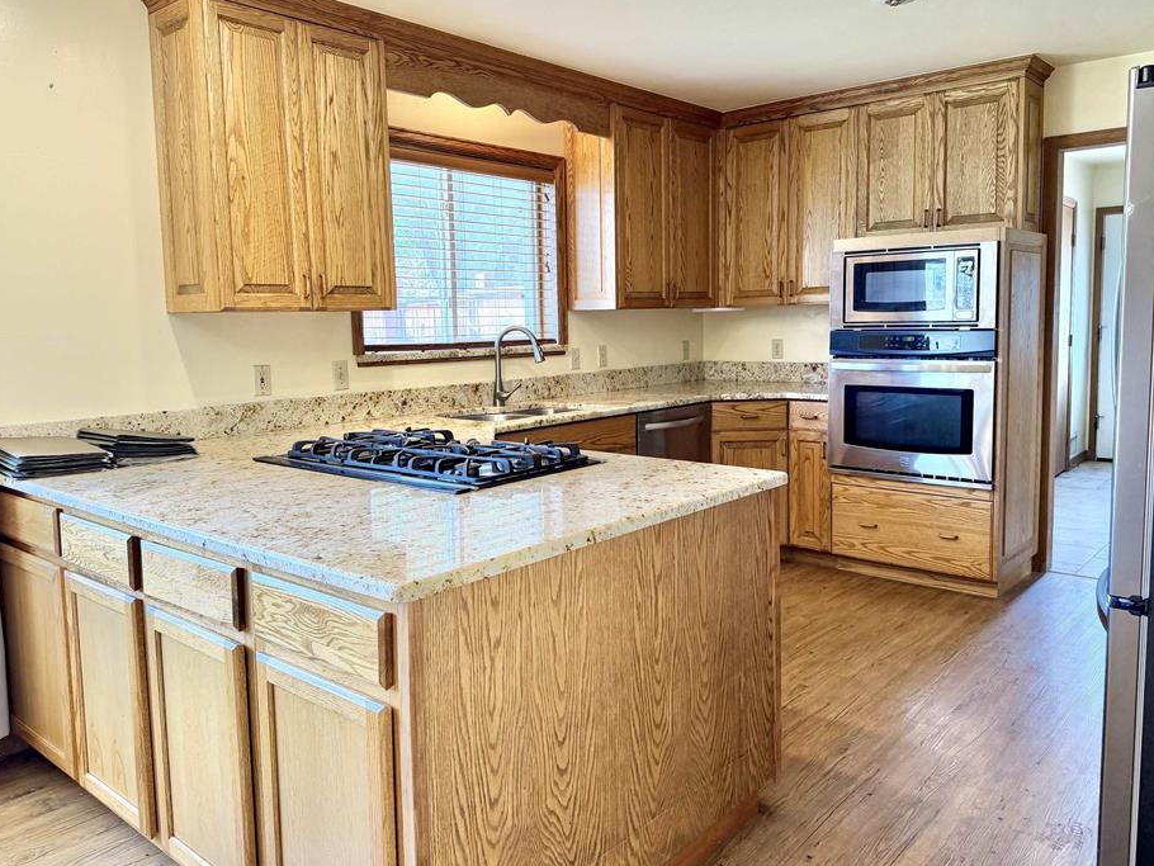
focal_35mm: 27
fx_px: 900
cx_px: 574
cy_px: 401
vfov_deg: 51.3
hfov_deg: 65.3
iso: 160
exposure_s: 1/121
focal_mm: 6.76
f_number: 1.78
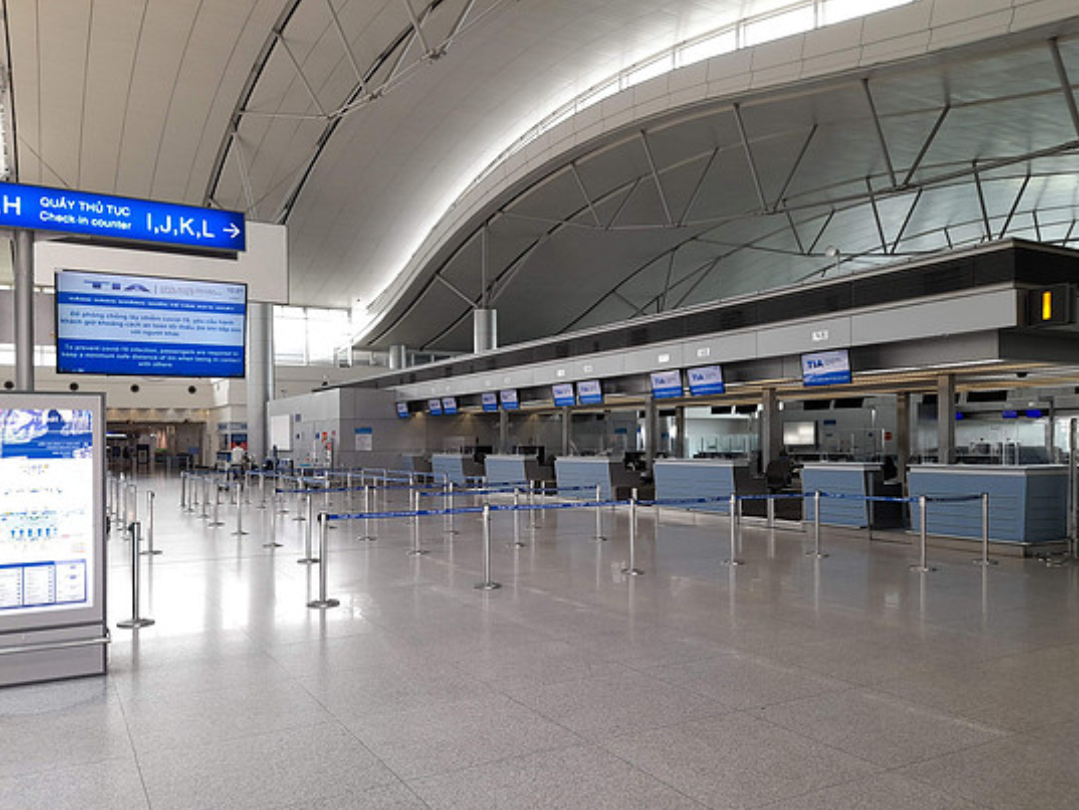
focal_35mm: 27
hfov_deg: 65.3
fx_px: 842
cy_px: 435
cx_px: 518
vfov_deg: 51.3
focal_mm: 4.6
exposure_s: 1/50
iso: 80
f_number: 2
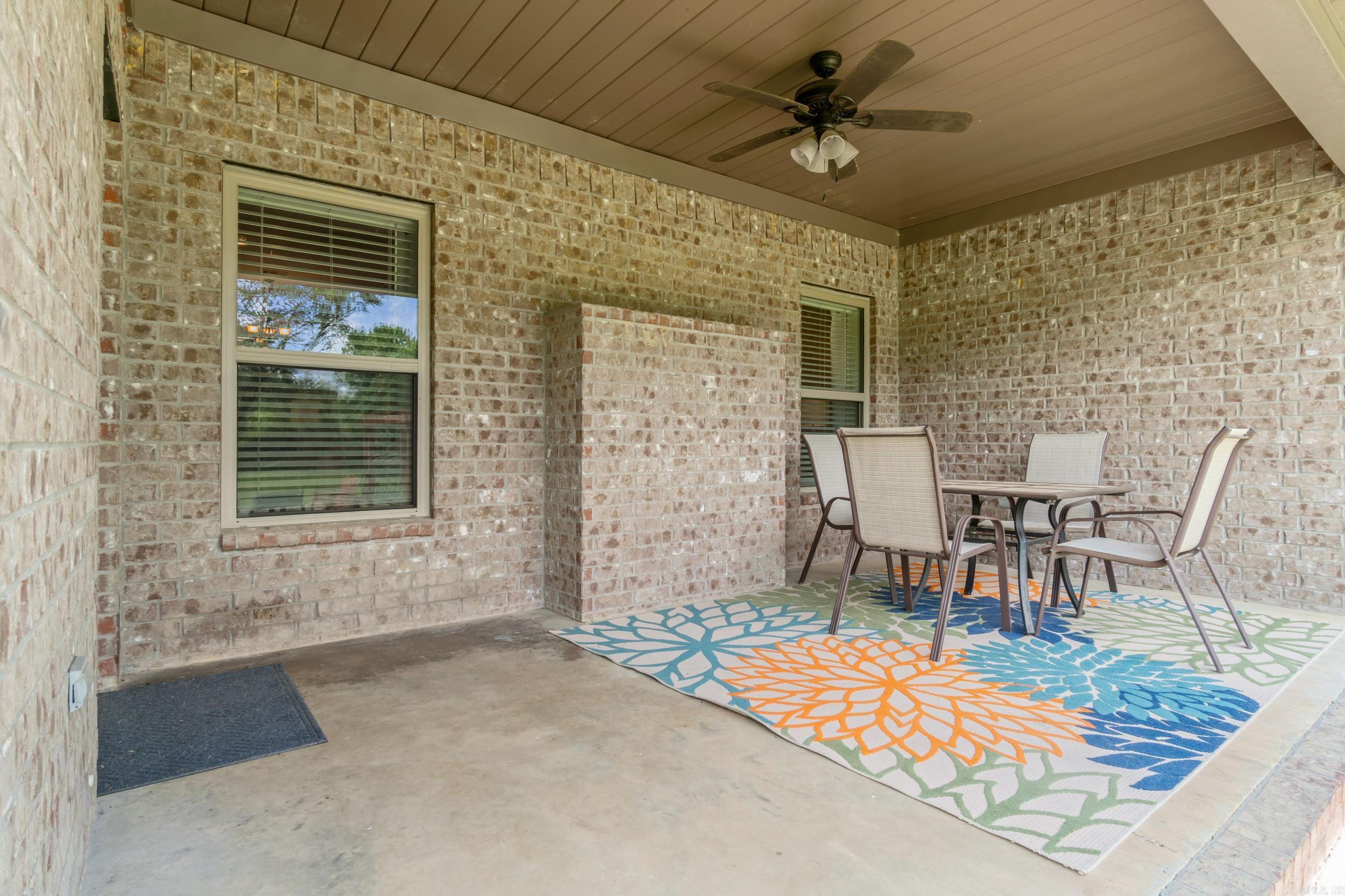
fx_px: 672
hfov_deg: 90.0
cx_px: 672
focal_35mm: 18
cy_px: 448
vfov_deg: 67.4
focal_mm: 12
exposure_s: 1/13
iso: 250
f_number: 9
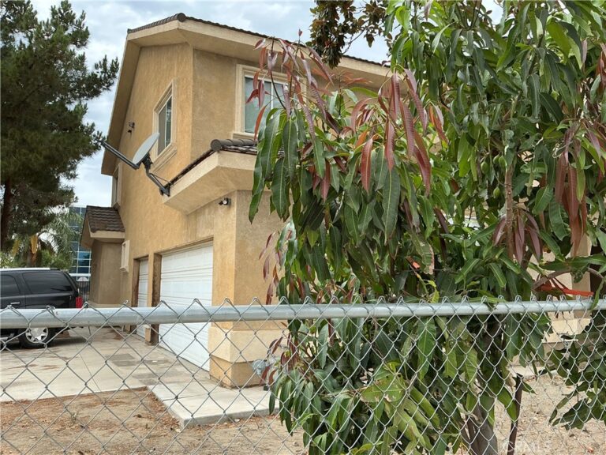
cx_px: 303
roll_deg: +0.3
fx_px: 490
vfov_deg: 49.7
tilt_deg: +6.3
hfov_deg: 63.4
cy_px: 228
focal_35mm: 28
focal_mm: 3
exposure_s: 1/519
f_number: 1.8
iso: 25
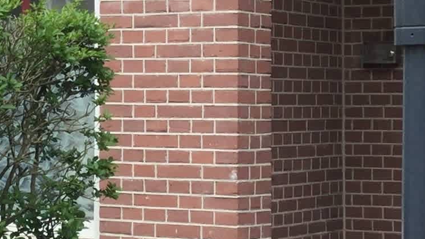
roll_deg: -0.7
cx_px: 79
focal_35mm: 147
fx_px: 1657
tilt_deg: -0.1
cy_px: 14
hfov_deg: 14.5
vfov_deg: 8.2
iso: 25
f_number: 2.4
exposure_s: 1/235
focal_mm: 3.3
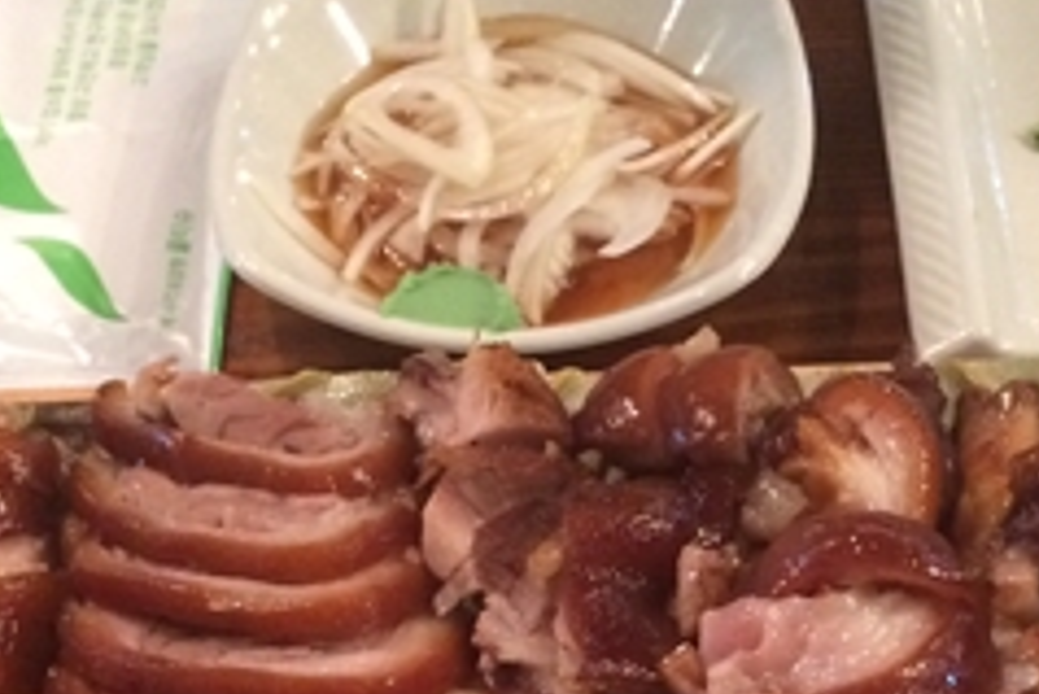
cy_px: 742
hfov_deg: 26.3
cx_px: 764
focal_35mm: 76
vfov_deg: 17.4
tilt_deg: -58.1
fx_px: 2195
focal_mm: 4.15
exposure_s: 1/24
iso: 320
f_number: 2.2
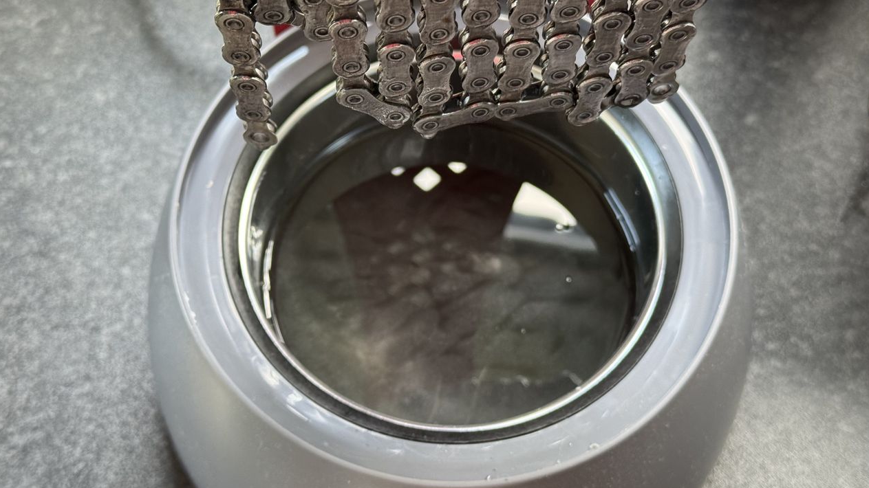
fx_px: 1221
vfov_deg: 22.6
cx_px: 437
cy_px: 187
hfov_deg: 39.2
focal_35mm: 53
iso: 250
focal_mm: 6.76
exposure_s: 1/60
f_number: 1.78
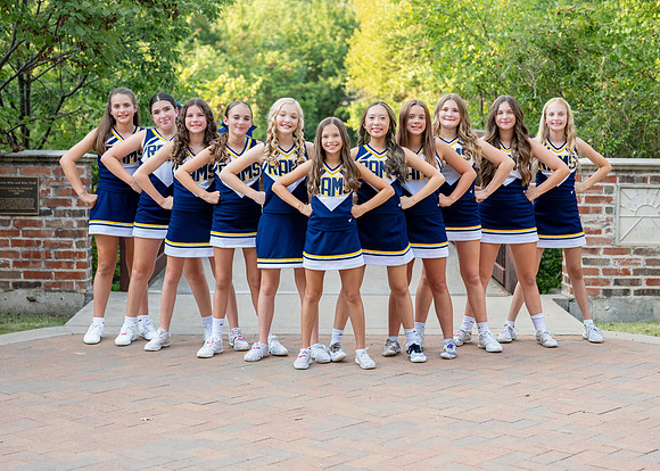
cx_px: 339
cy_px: 244
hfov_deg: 32.2
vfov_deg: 23.3
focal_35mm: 61
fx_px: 1143
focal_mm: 50
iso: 320
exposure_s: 1/640
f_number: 2.5
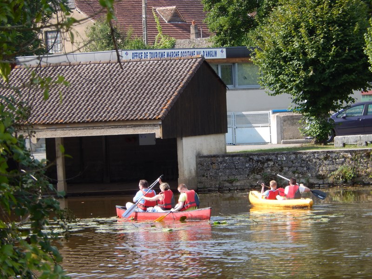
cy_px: 140
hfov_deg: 8.3
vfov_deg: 6.2
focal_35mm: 239
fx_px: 2568
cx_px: 186
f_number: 5.8
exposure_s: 1/250
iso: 125
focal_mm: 42.8
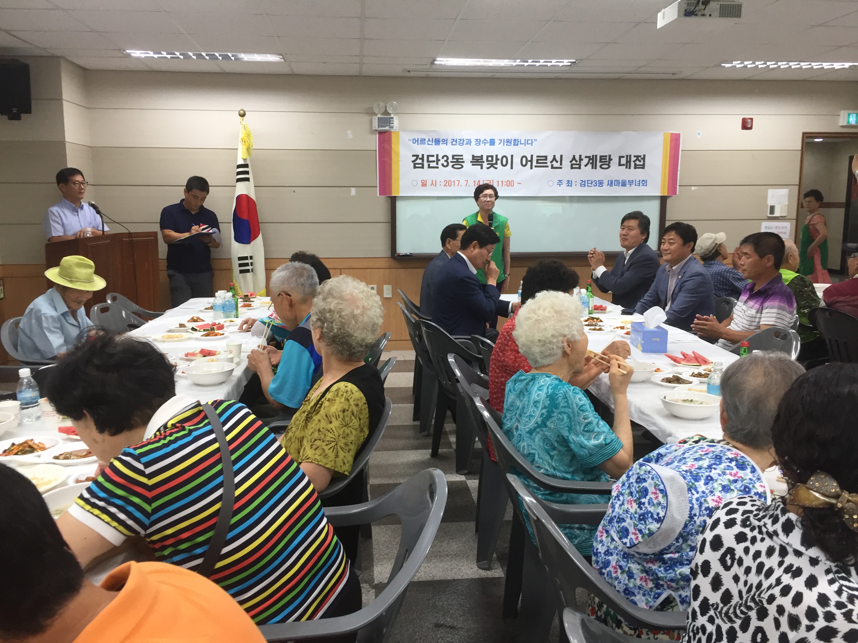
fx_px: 719
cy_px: 322
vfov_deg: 48.2
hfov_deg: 61.7
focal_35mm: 29
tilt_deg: -9.3
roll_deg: -1.6
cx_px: 429
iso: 40
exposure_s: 1/30
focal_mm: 4.15
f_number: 2.2
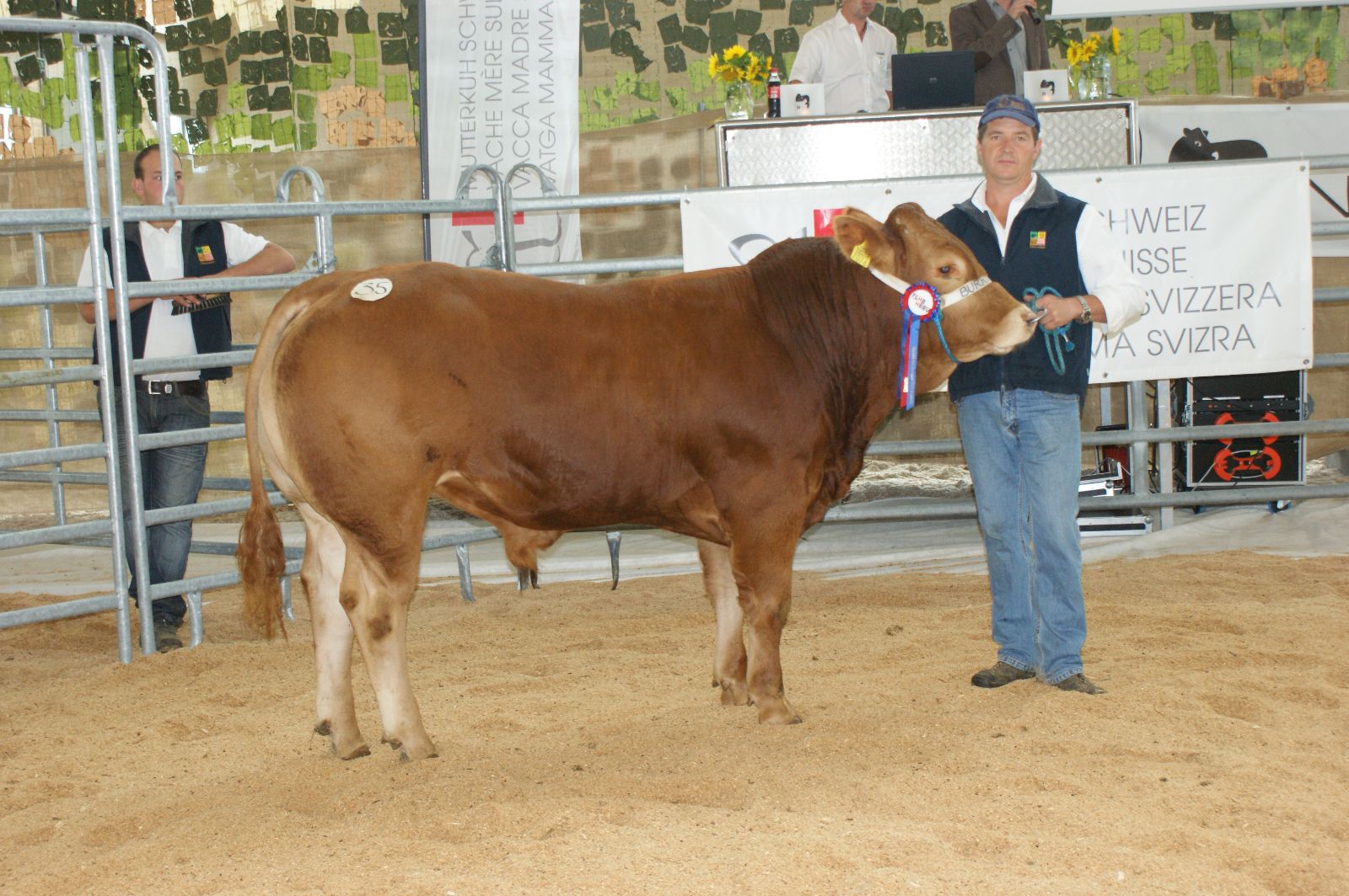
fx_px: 1966
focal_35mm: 52
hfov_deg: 37.9
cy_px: 448
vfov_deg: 25.7
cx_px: 674
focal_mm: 35
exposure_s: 1/60
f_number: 5.6
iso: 400
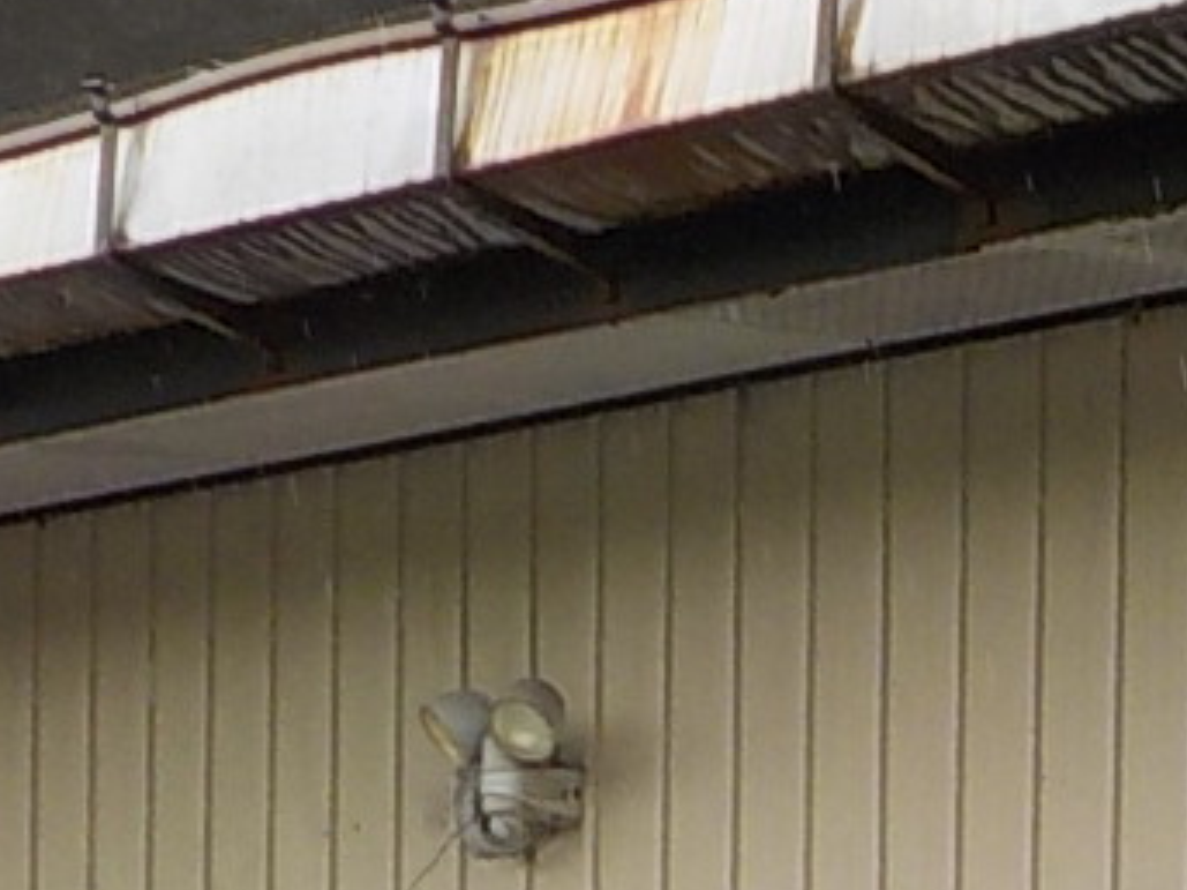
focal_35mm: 140
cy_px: 1832
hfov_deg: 13.3
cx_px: 1817
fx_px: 4799
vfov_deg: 9.8
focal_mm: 4.1
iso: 125
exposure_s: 1/250
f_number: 3.3
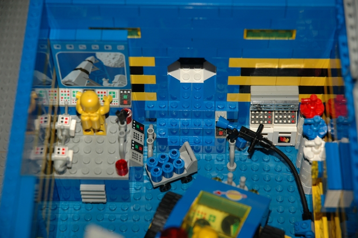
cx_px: 179
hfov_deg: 19.5
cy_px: 119
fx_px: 1043
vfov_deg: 13.0
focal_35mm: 105
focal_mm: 70
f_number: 4.5
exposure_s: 1/60
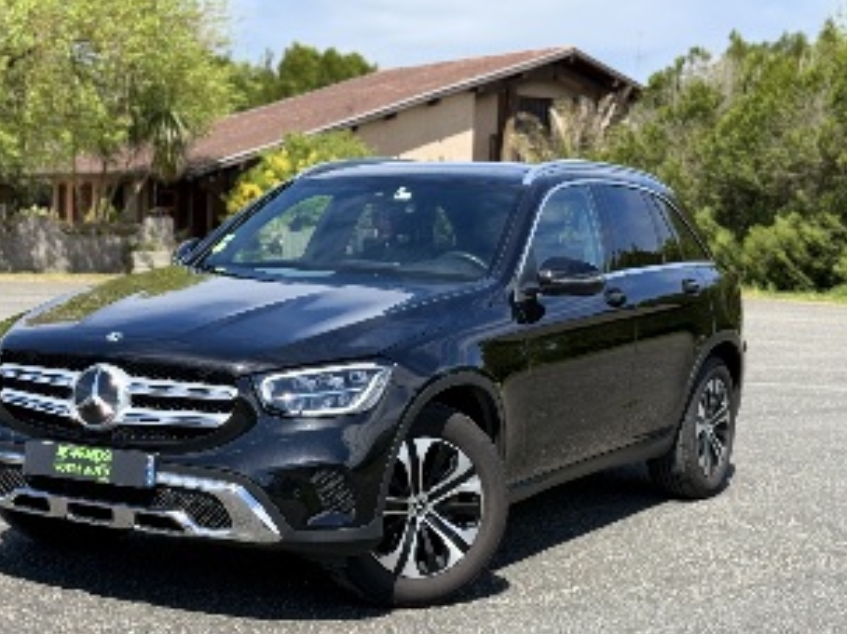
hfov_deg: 29.3
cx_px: 352
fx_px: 1614
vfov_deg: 22.2
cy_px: 413
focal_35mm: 66
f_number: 1.78
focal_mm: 6.76
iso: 64
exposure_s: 1/2494
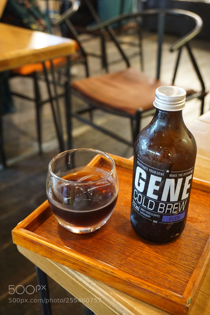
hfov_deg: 32.3
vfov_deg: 46.9
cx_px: 104
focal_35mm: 42
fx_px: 363
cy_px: 155
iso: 3200
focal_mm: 27
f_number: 4.5
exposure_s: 1/13
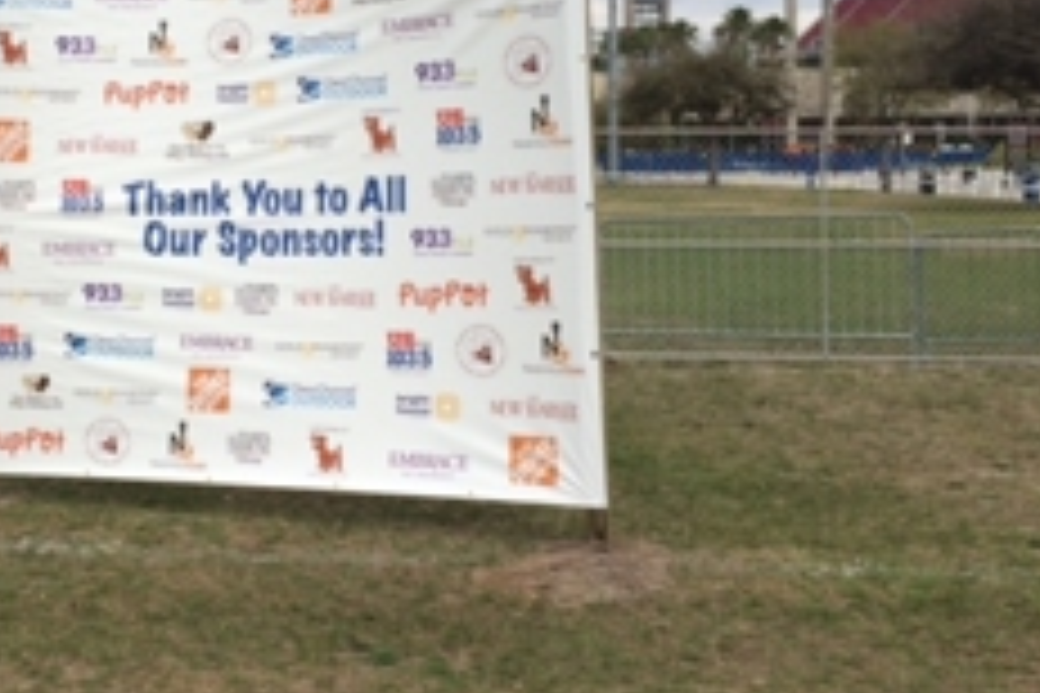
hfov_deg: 35.8
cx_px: 230
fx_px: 1560
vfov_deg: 24.8
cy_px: 180
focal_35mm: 54
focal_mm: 4.12
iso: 32
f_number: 2.2
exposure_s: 1/3425
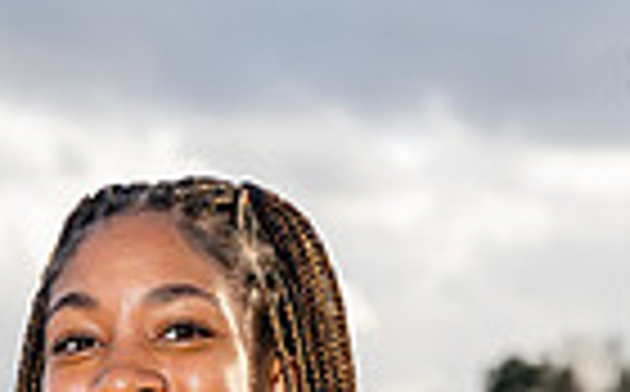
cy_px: 942
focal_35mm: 200
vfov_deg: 6.2
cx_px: 86
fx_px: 3428
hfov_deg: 10.5
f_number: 5
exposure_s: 1/250
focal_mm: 61
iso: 100
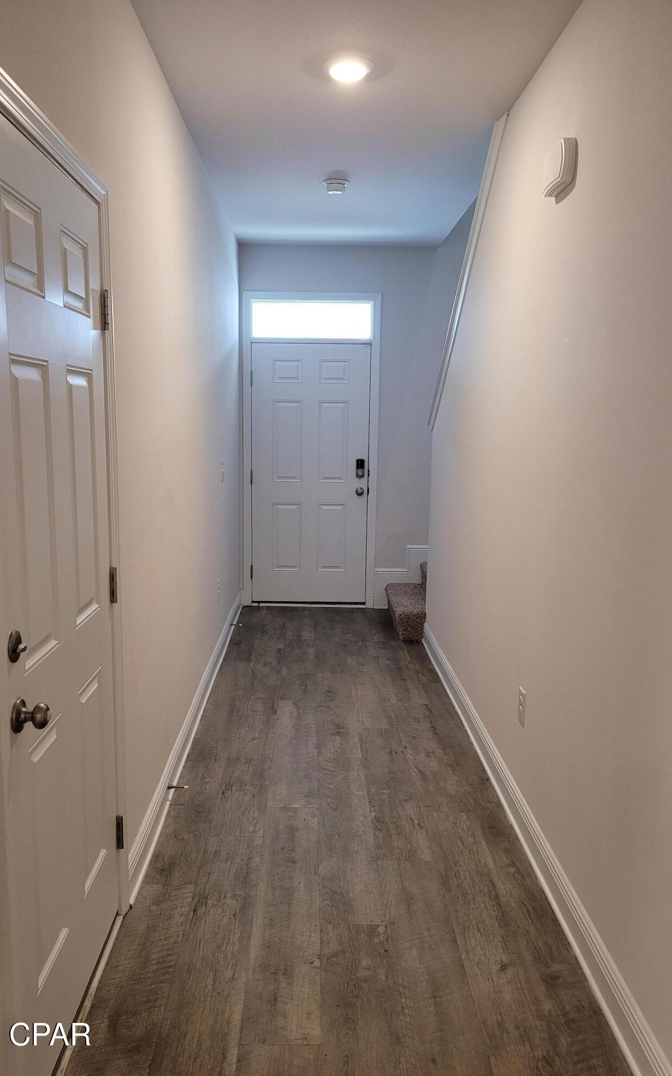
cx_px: 316
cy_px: 538
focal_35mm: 28
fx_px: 821
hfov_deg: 44.5
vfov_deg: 66.5
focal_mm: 5.4
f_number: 1.8
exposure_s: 1/120
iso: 320
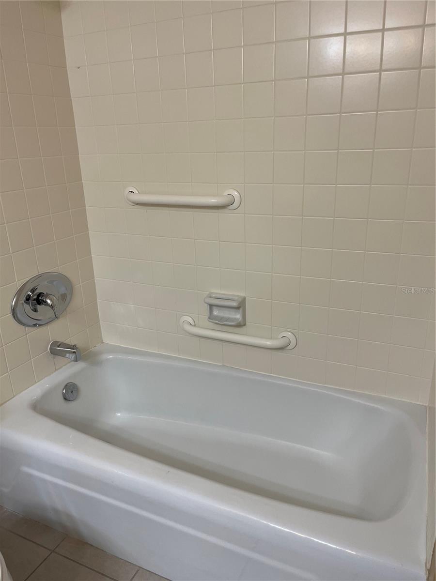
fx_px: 437
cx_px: 218
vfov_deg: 67.3
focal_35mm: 26
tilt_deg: -19.1
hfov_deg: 53.1
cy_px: 290
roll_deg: +1.6
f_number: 1.6
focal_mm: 5.1
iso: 80
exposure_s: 1/60
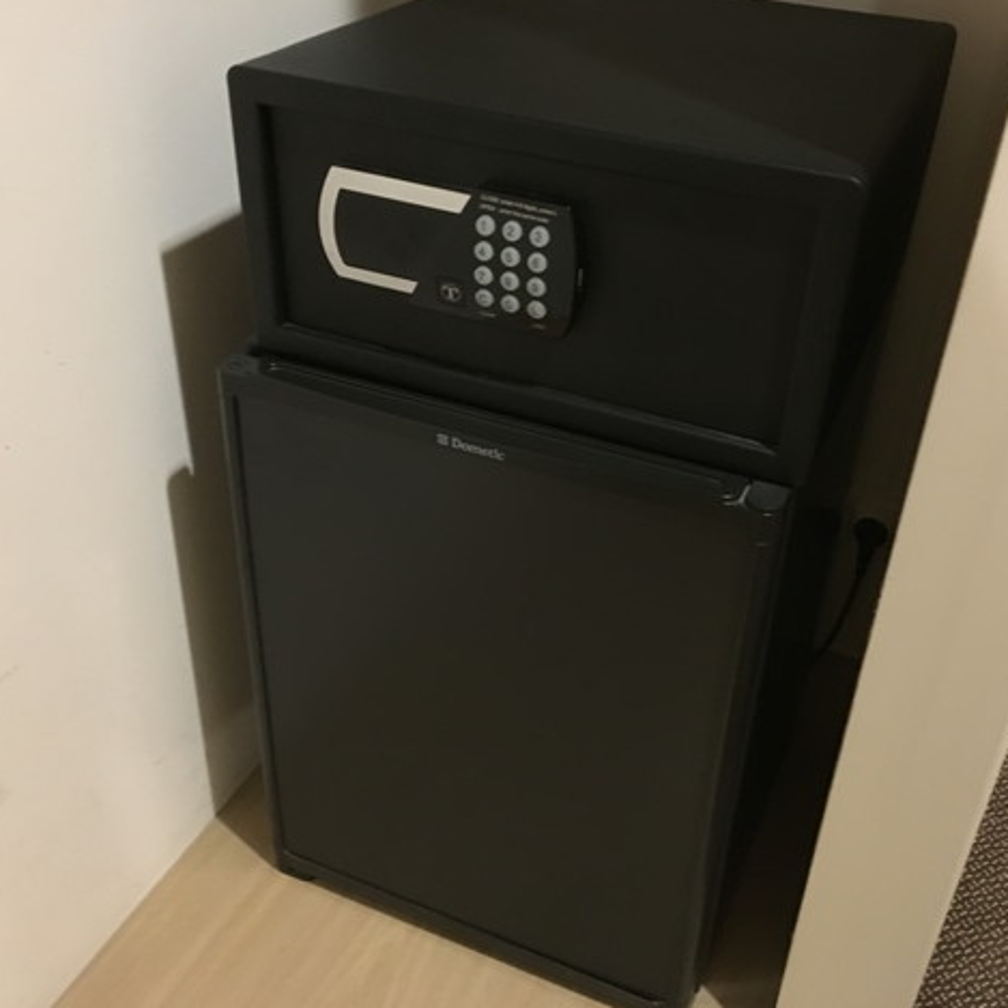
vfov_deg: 47.2
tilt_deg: -35.3
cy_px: 509
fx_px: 1153
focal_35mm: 35
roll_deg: -3.5
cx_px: 557
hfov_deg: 47.1
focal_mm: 4.15
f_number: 2.2
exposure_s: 1/17
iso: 500
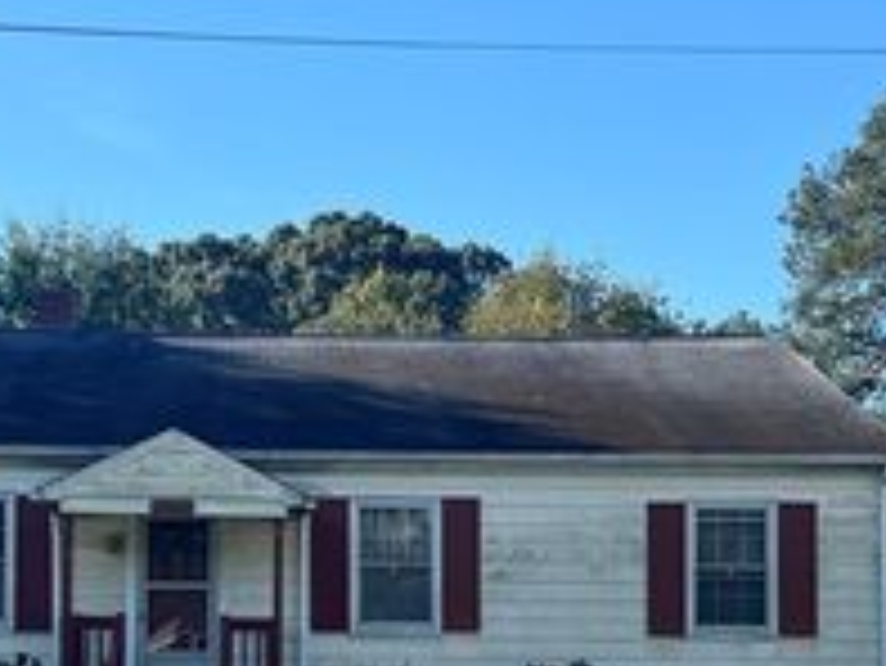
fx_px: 1690
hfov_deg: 29.3
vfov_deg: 21.9
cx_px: 342
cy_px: 560
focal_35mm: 66
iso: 50
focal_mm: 5.7
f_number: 1.5
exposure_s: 1/2513
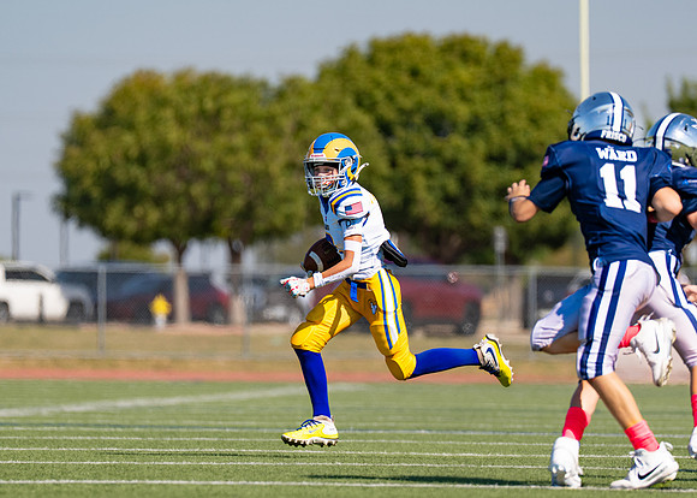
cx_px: 359
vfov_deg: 3.6
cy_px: 276
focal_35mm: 397
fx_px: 7861
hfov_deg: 5.1
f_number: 2.8
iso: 100
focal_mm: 200
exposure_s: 1/2500
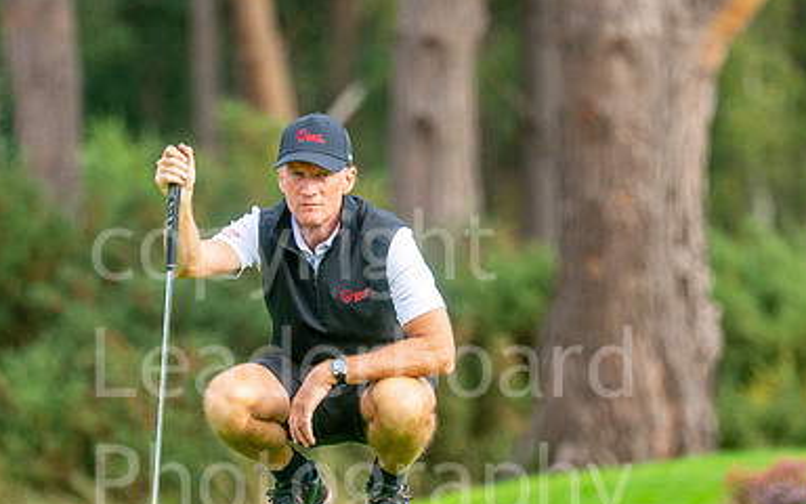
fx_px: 15201
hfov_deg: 3.0
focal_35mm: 692
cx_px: 367
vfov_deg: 1.9
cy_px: 382
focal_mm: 300
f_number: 4
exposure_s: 1/1600
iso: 400
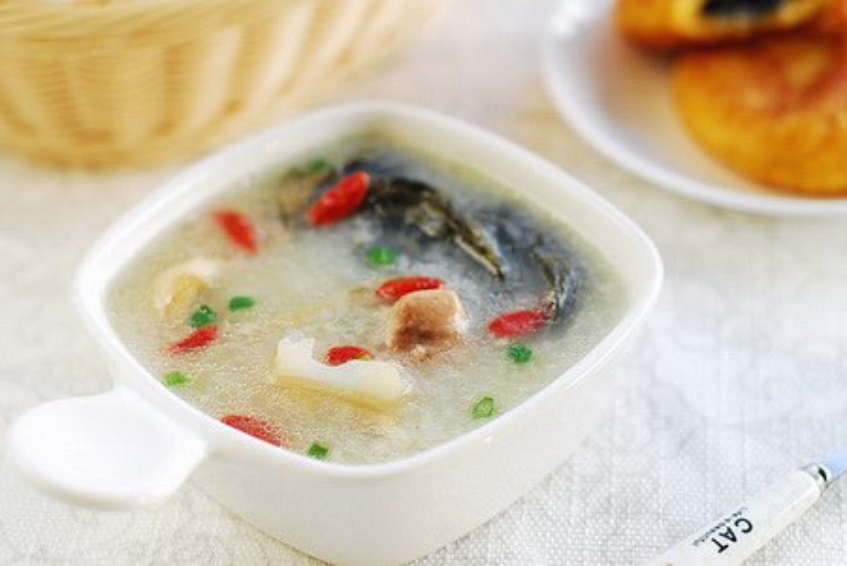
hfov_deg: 27.0
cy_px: 283
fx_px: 1766
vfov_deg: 18.2
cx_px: 424
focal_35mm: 75
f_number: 2.8
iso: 100
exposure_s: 1/100
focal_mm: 50
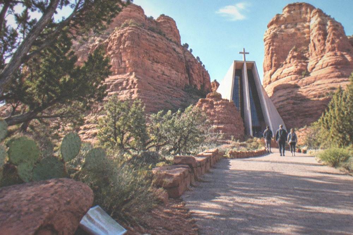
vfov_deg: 37.8
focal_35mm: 35
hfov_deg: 54.5
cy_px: 118
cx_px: 176
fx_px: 343
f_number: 6.3
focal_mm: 35
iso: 200
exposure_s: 1/320
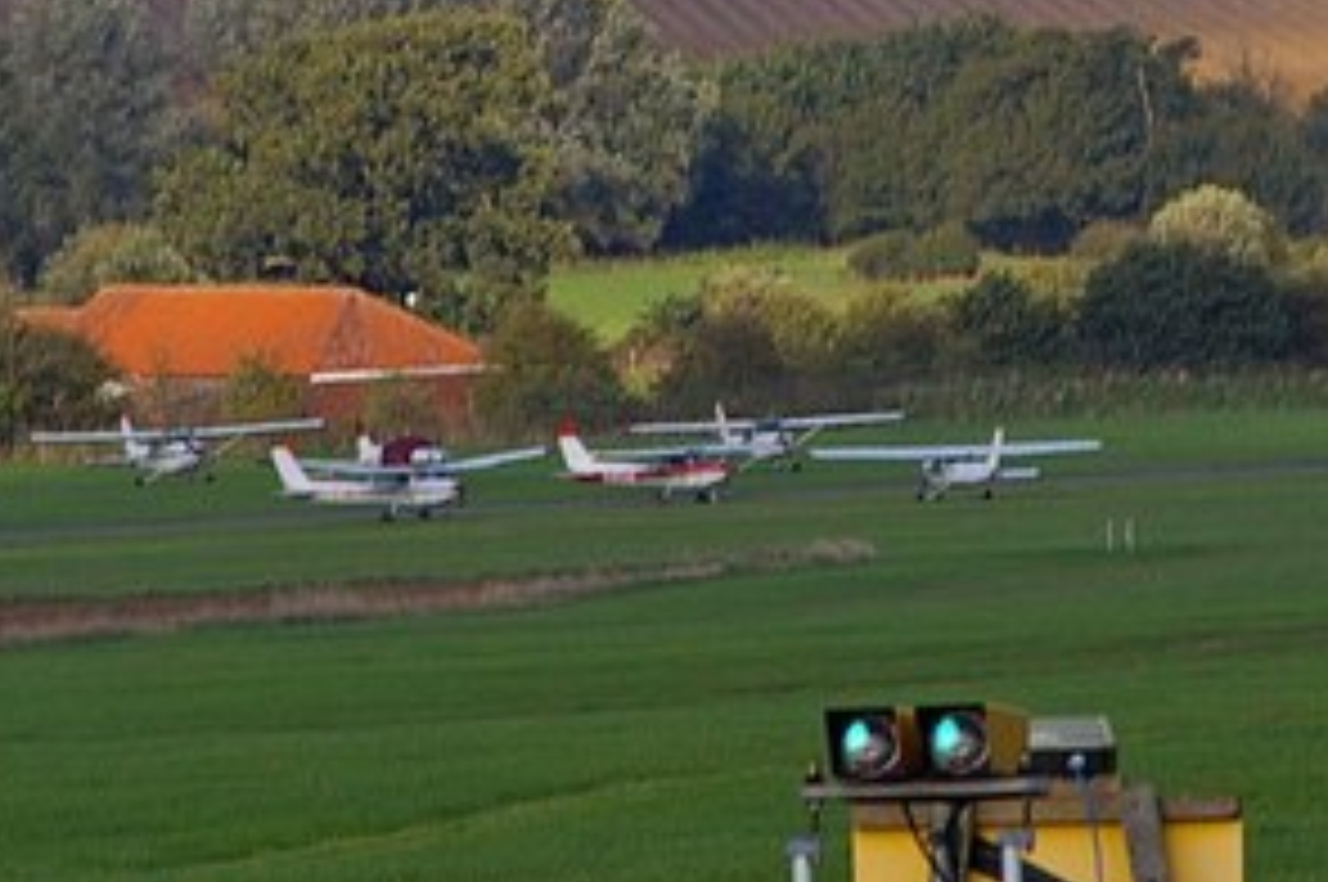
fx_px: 23988
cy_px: 243
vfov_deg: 2.1
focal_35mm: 651
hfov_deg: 3.2
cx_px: 554
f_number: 9.5
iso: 200
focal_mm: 200
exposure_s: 1/250
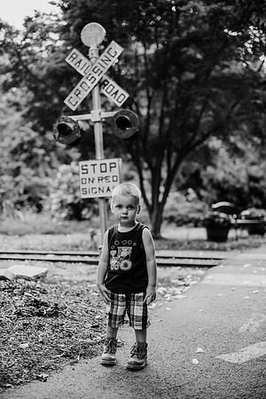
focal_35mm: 50
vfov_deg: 39.6
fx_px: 554
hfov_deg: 27.0
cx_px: 133
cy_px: 200
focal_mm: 50
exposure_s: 1/500
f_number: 2.2
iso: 200
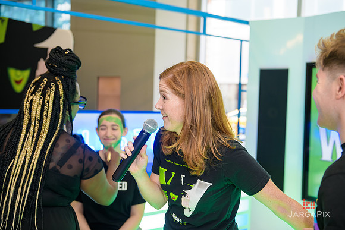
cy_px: 115
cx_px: 172
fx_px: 431
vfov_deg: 29.9
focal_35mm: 45
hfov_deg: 43.6
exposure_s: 1/125
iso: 400
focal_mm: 45
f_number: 3.2
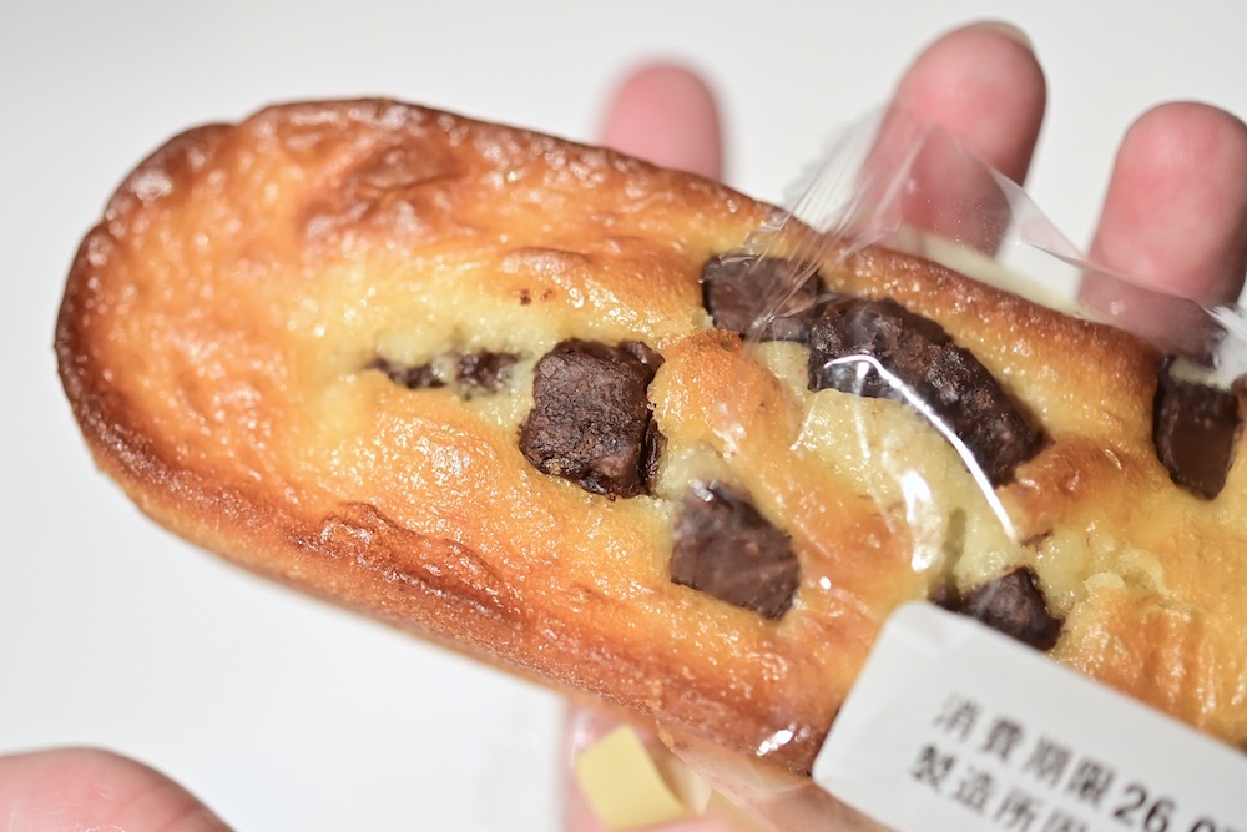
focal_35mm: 60
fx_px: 2078
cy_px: 416
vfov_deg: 22.6
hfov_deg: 33.4
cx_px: 624
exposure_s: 1/250
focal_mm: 60
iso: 3200
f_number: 3.2
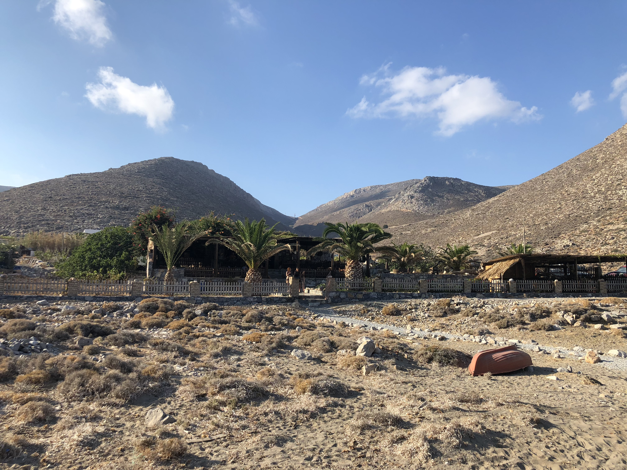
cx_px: 314
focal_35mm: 28
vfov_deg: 49.7
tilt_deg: +7.3
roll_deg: +0.4
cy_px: 235
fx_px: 507
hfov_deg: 63.4
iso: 20
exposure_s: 1/1600
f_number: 1.8
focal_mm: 4
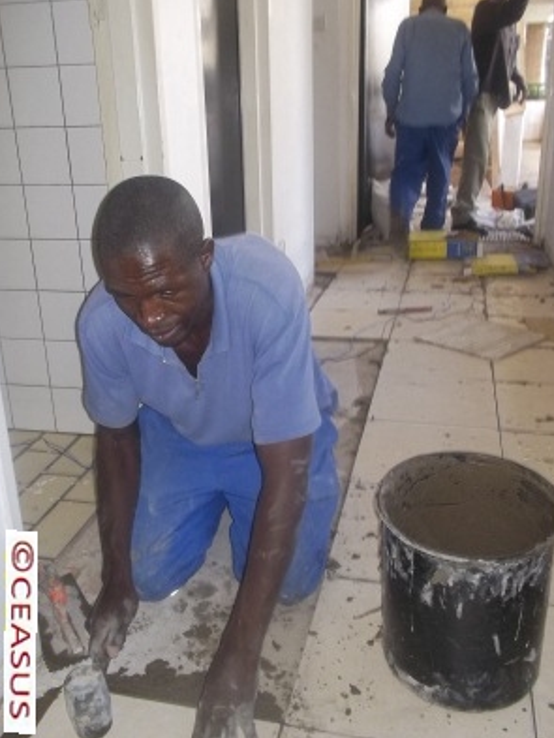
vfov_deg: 55.3
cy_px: 350
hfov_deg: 42.9
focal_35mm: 33
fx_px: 704
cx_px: 255
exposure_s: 1/30
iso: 160
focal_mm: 4.1
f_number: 3.3
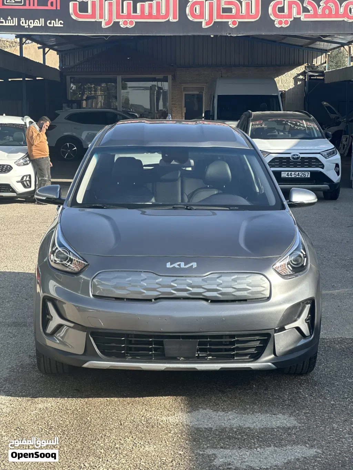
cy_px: 235
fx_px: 1047
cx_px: 176
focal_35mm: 77
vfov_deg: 25.3
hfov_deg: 19.1
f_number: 2.8
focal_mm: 9
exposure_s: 1/212
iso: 25
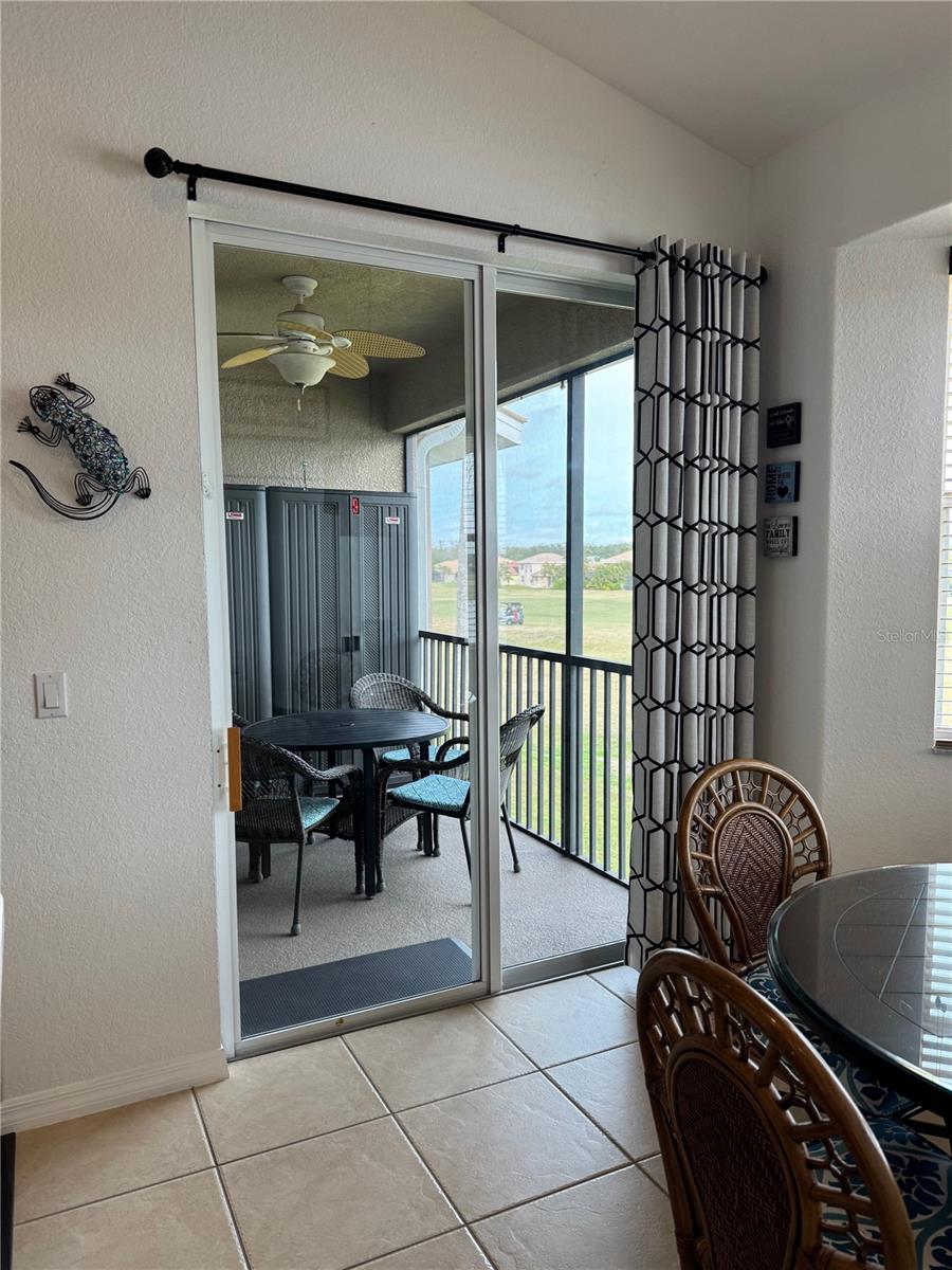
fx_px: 880
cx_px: 476
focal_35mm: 24
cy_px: 635
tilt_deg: -3.6
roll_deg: +0.4
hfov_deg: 56.8
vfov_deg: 71.6
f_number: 1.78
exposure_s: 1/120
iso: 80
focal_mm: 6.76
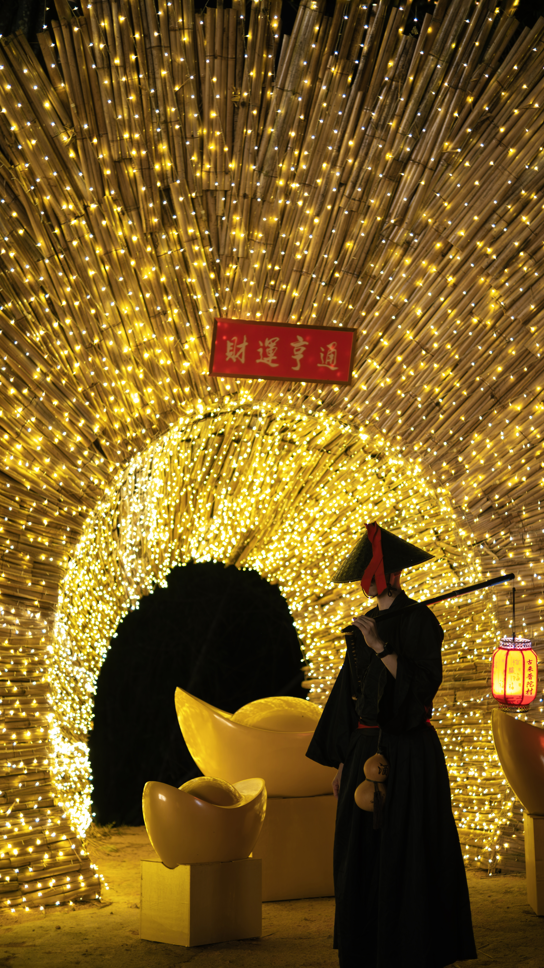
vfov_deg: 39.2
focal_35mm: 53
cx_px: 271
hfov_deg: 22.6
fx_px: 1359
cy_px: 488
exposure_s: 1/35
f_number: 1.4
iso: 160
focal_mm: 33
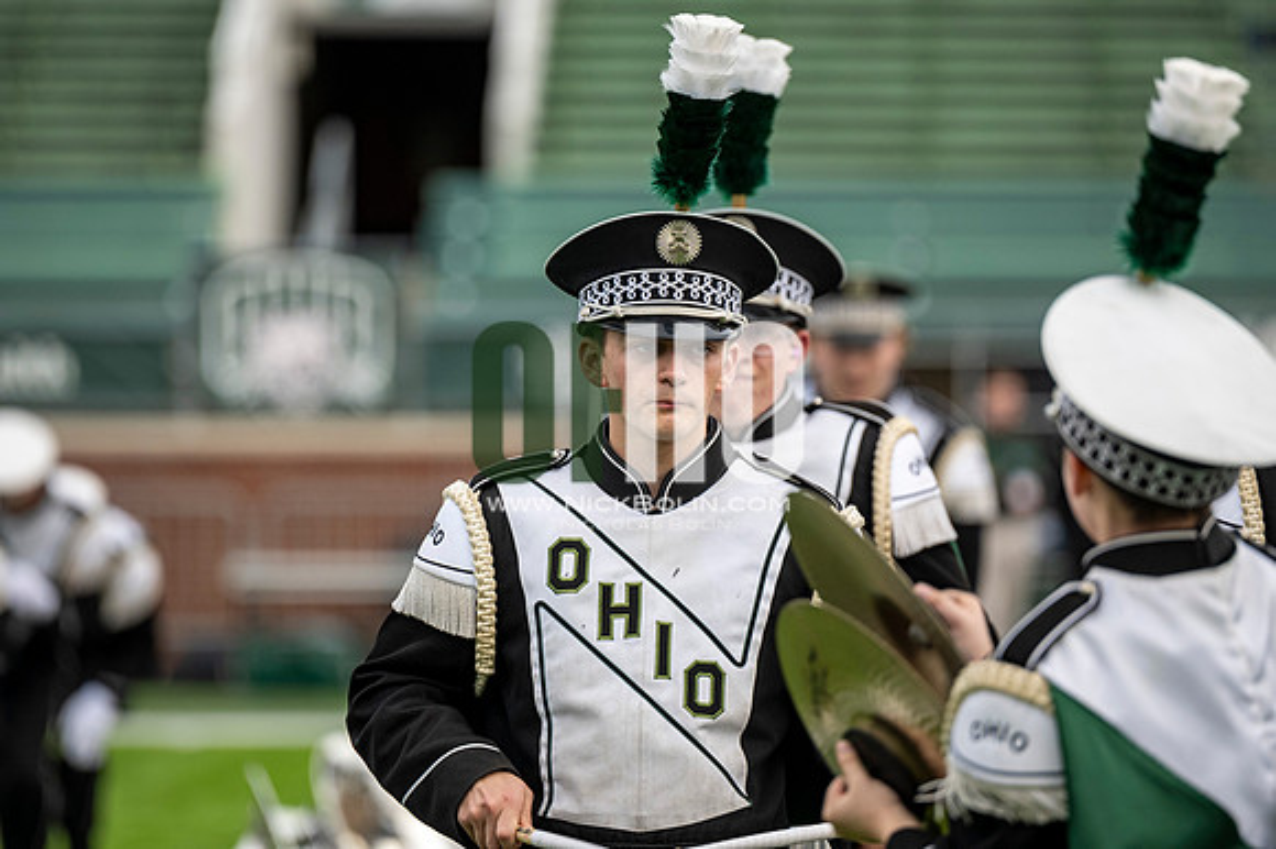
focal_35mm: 300
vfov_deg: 4.6
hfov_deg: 6.9
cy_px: 424
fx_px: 10627
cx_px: 638
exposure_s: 1/500
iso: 250
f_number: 2.8
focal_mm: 200
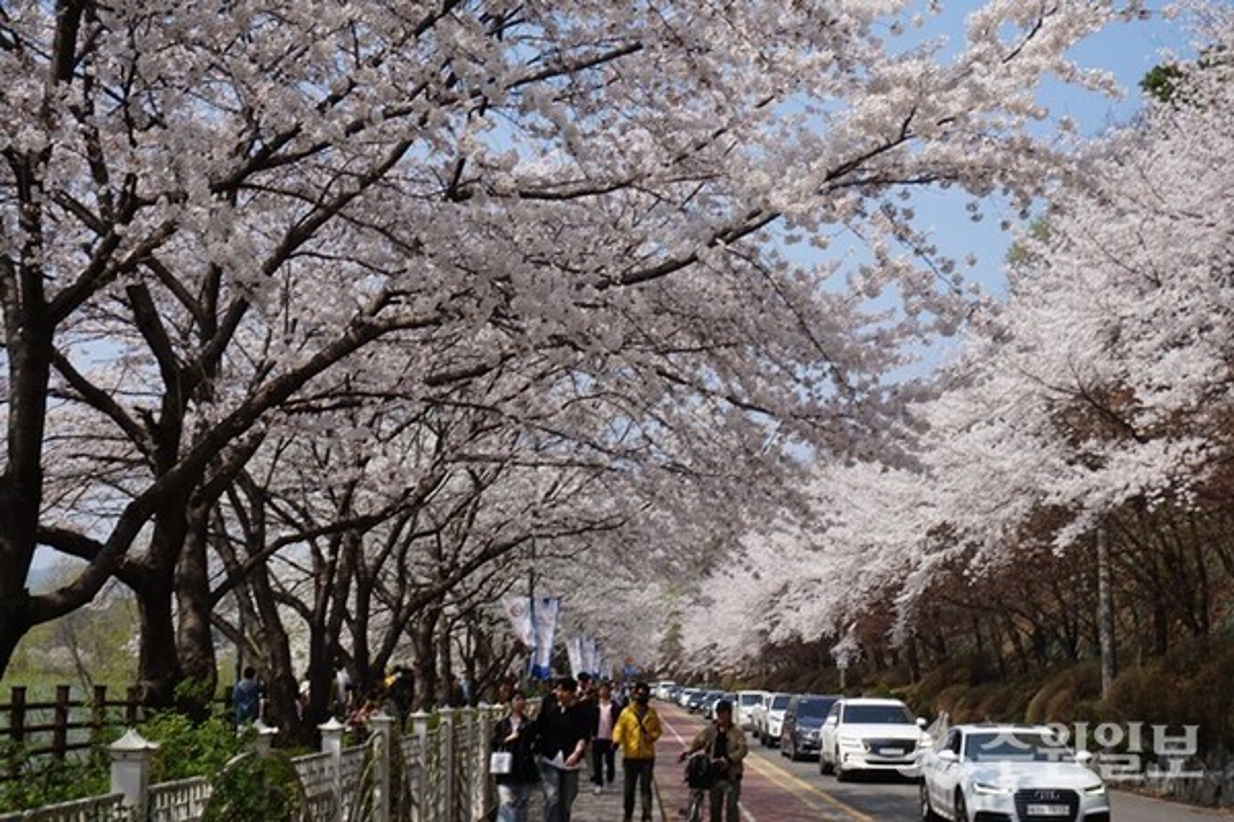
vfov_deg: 28.9
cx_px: 617
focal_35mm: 46
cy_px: 411
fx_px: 1594
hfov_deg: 42.3
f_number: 13
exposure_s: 1/125
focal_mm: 31
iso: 100
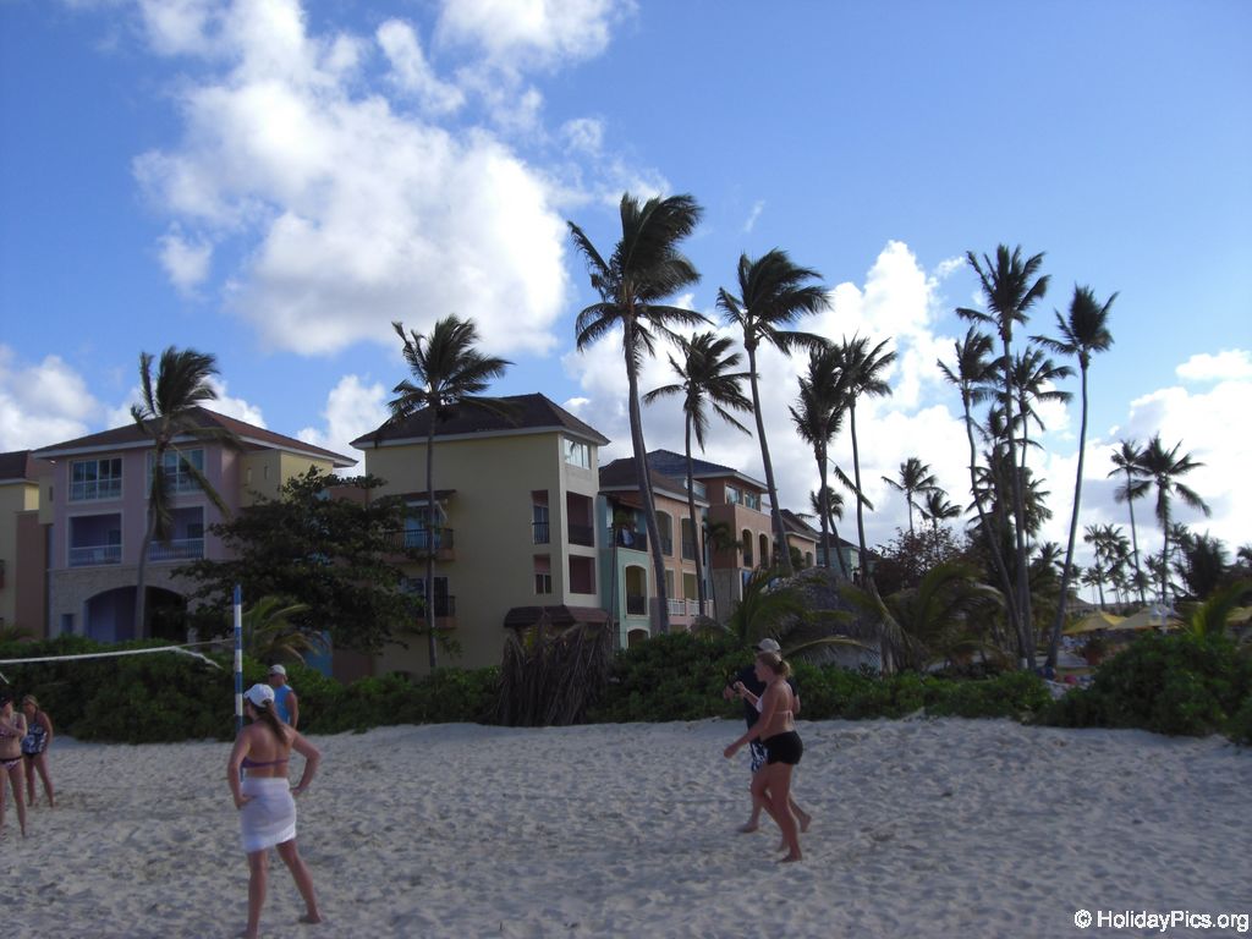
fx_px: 1374
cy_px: 470
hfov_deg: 49.0
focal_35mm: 38
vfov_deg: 37.7
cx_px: 626
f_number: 8
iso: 64
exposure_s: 1/160
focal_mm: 6.2
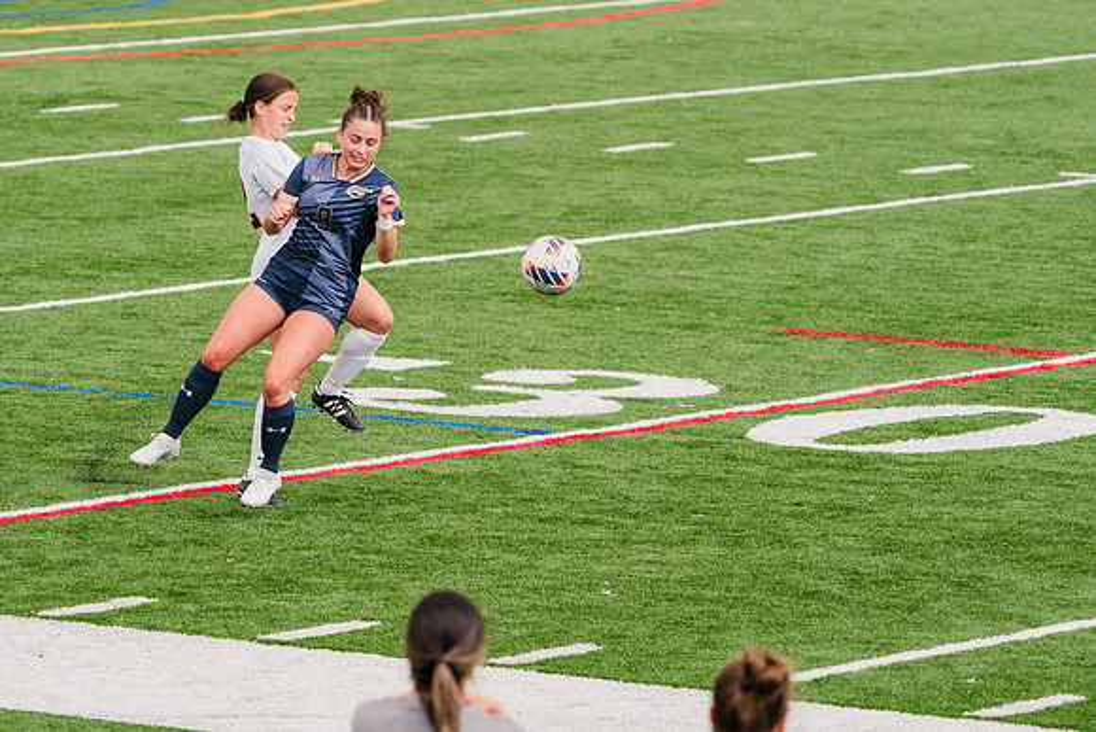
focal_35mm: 326
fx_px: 9932
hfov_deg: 6.3
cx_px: 411
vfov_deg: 4.2
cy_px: 275
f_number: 5.6
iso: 640
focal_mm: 261
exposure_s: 1/1600
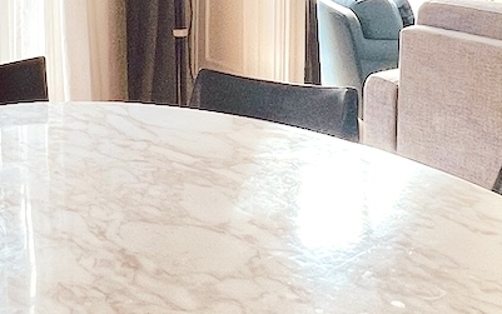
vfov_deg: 18.9
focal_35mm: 66
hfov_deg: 31.0
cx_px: 200
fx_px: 903
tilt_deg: -7.0
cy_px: -39
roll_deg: +0.0
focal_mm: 1.57
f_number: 1.8
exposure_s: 1/100
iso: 50
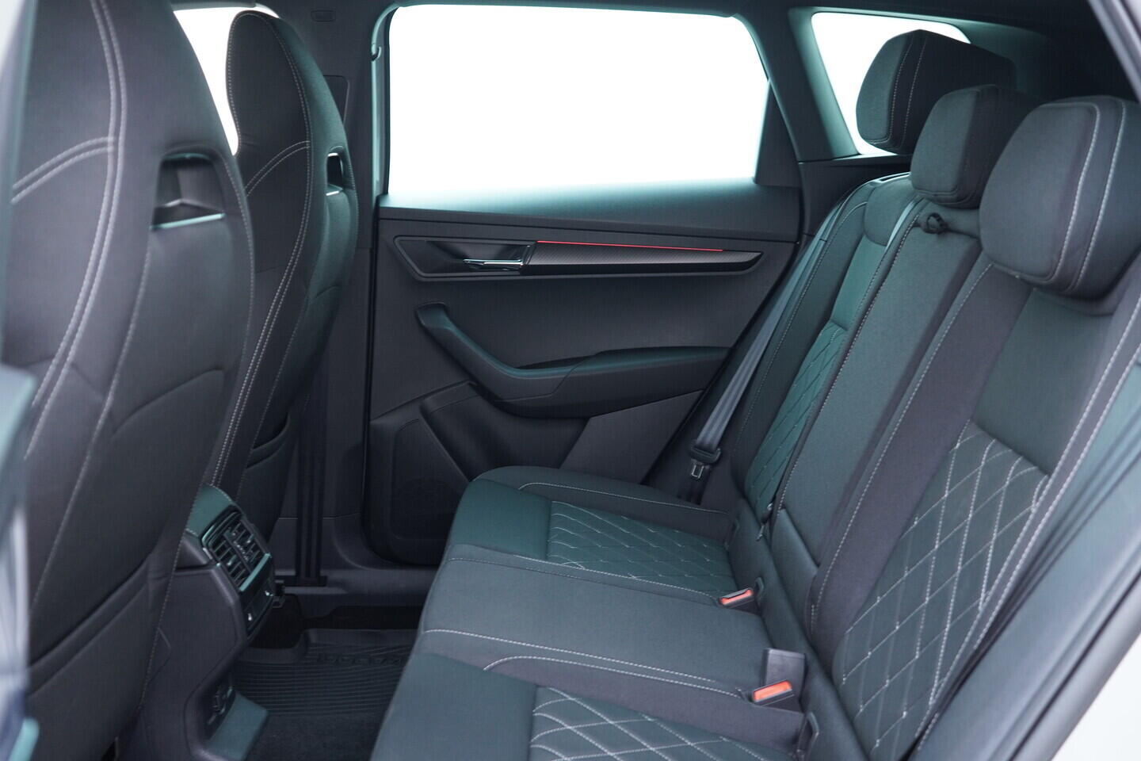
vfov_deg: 36.9
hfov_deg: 53.1
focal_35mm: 36
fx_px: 1141
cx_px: 570
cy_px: 380
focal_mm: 24
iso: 800
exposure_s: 1/40
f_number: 2.8
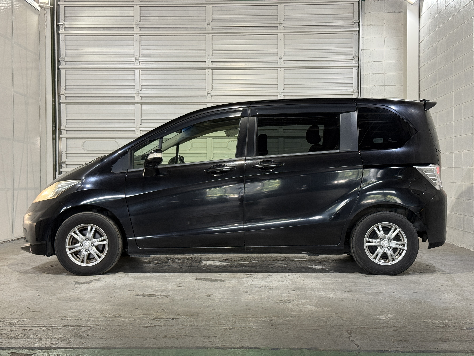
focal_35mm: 48
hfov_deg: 39.7
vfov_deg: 30.3
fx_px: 657
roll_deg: +0.3
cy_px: 178
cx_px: 237
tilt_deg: -0.1
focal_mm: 6.76
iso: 125
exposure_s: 1/60
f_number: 1.78
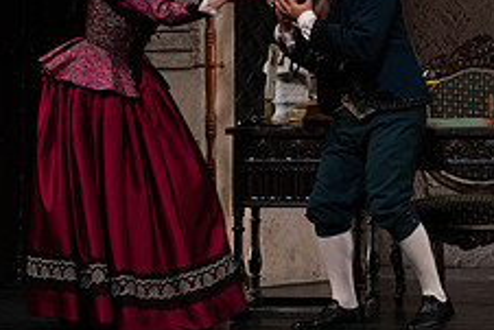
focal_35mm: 367
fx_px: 5039
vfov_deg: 3.7
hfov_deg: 5.6
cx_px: 367
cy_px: 23
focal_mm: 143
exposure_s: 1/250
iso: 3200
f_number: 9
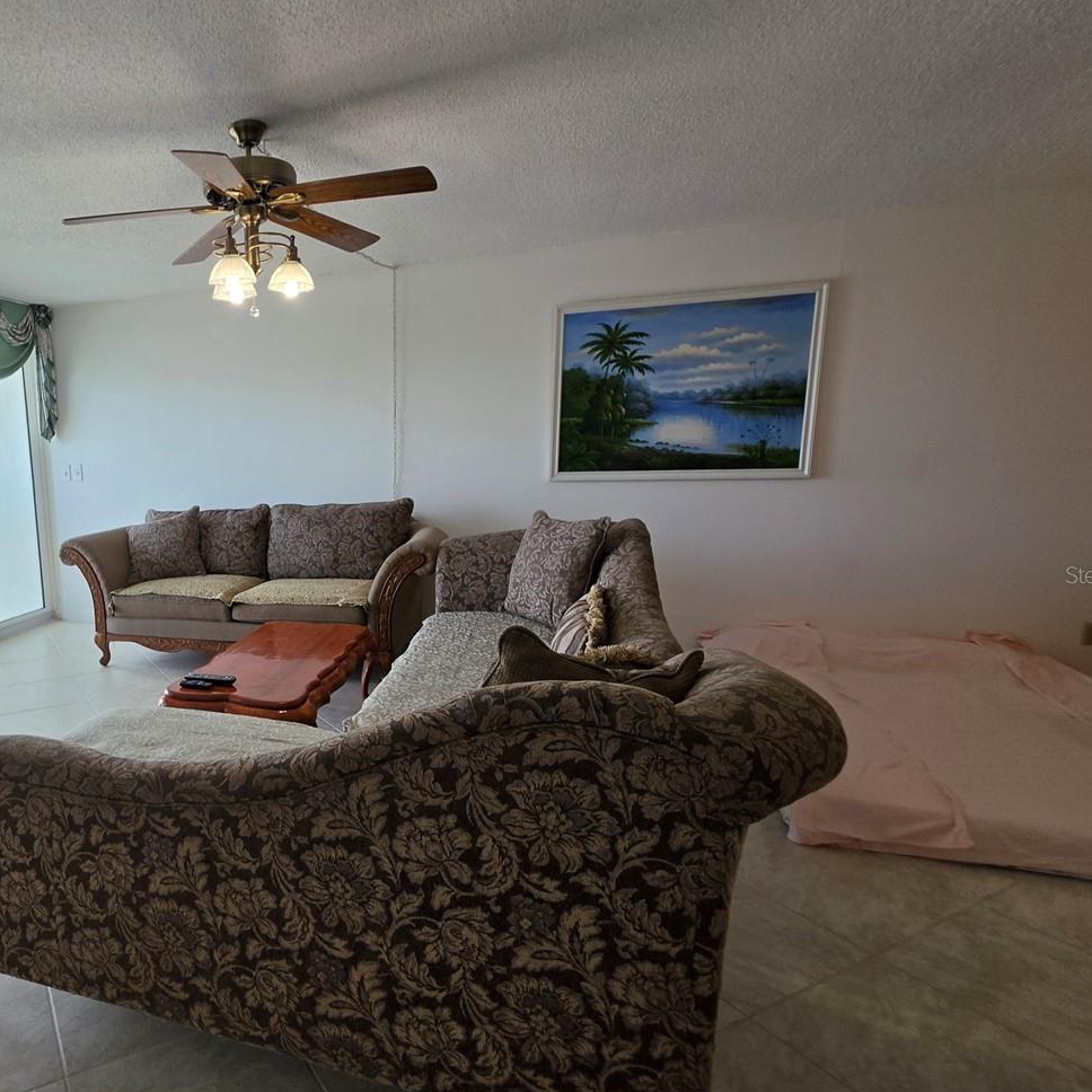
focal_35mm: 19
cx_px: 270
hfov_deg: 72.2
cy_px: 574
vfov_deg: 77.6
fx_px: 678
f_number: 1.9
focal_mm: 2.2
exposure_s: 1/120
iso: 32
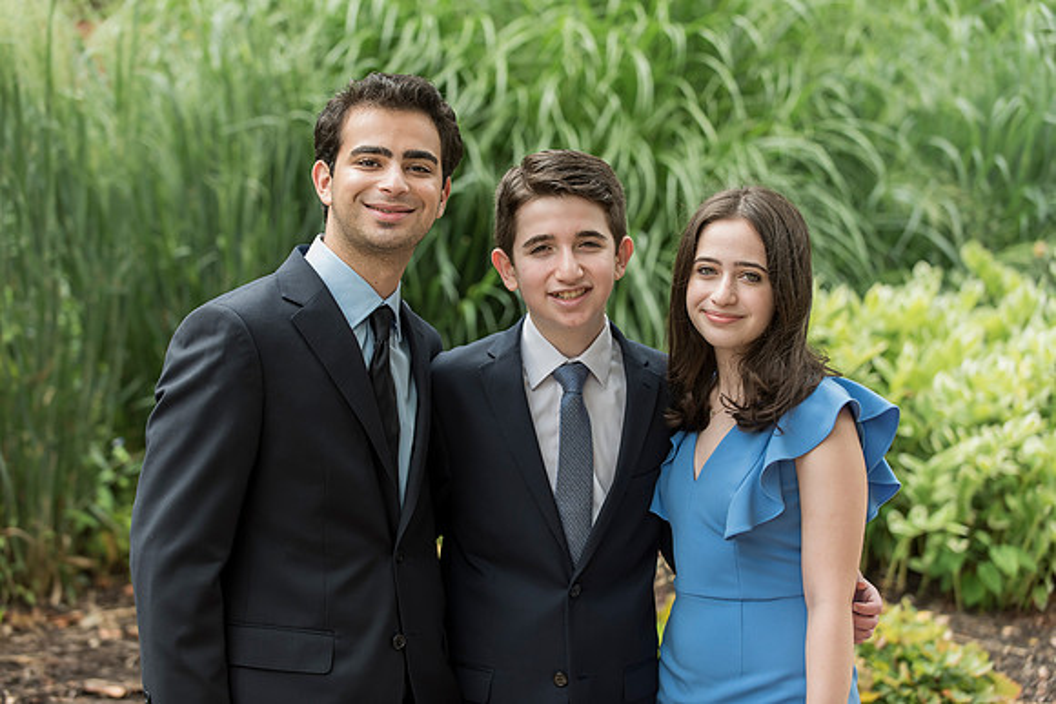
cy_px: 352
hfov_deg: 20.8
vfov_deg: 14.0
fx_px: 2875
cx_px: 528
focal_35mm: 98
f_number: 3.5
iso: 400
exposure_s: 1/400
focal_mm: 98
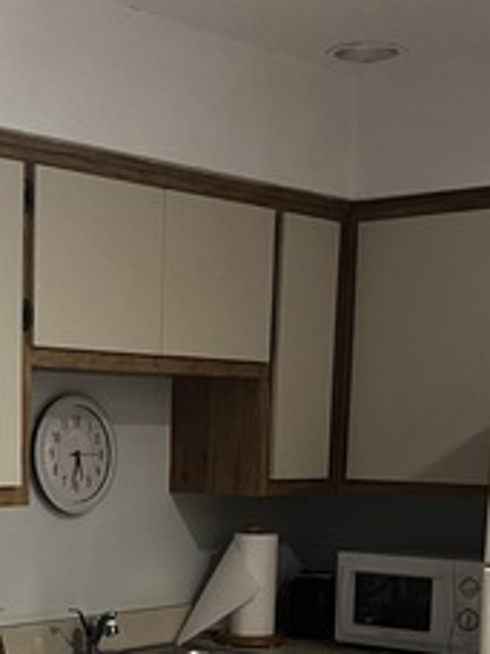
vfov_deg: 24.4
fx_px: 1434
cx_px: 117
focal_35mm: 76
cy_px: 661
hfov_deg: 19.2
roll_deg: -0.1
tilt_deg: -9.0
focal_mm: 5.1
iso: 400
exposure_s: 1/40
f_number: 1.6
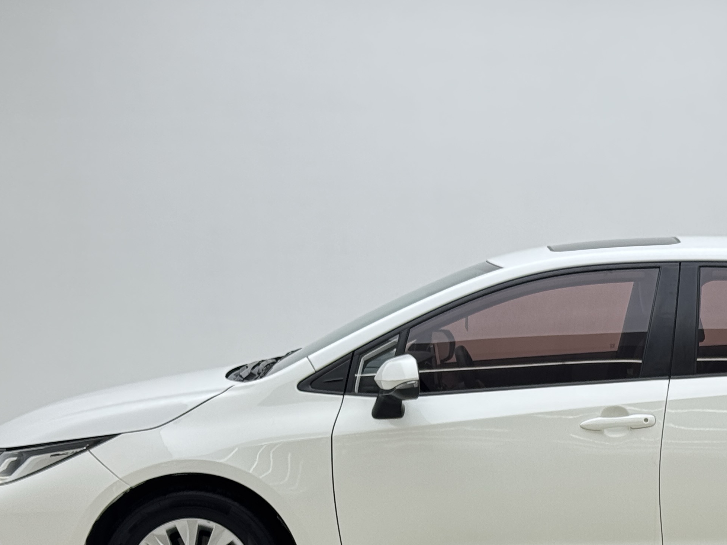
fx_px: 2079
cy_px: 468
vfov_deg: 14.8
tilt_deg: -6.1
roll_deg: +0.5
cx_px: 615
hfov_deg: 19.6
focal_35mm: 99
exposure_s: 1/372
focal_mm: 6.76
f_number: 1.78
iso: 64
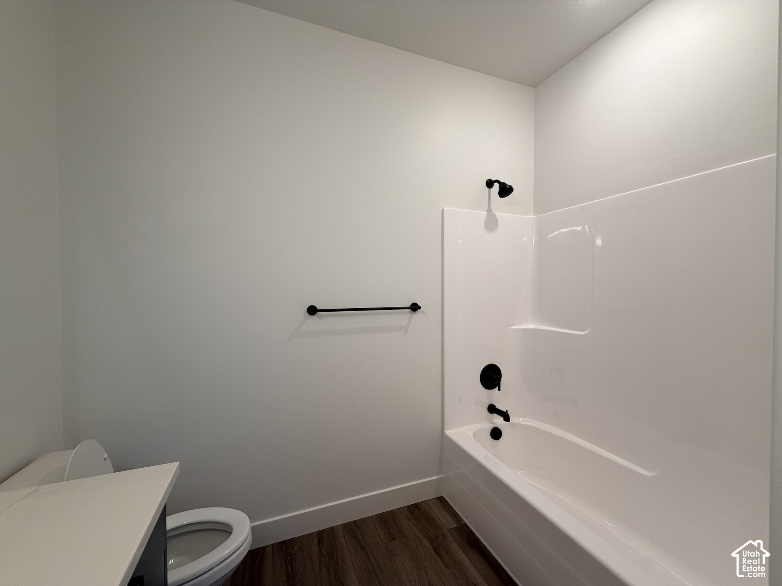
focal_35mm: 14
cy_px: 293
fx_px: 316
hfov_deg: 102.1
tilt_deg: -1.1
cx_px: 391
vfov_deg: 85.7
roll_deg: +0.3
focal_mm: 2.22
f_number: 2.2
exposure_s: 1/120
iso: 125
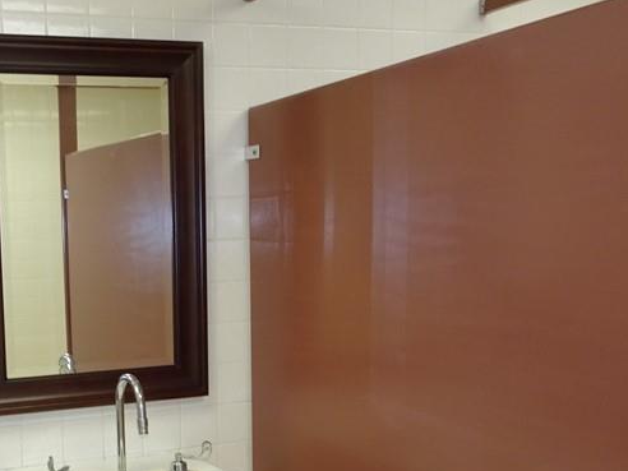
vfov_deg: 28.6
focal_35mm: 50
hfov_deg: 36.2
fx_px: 907
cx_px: 79
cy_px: 365
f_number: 3.5
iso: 100
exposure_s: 1/30
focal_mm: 4.1
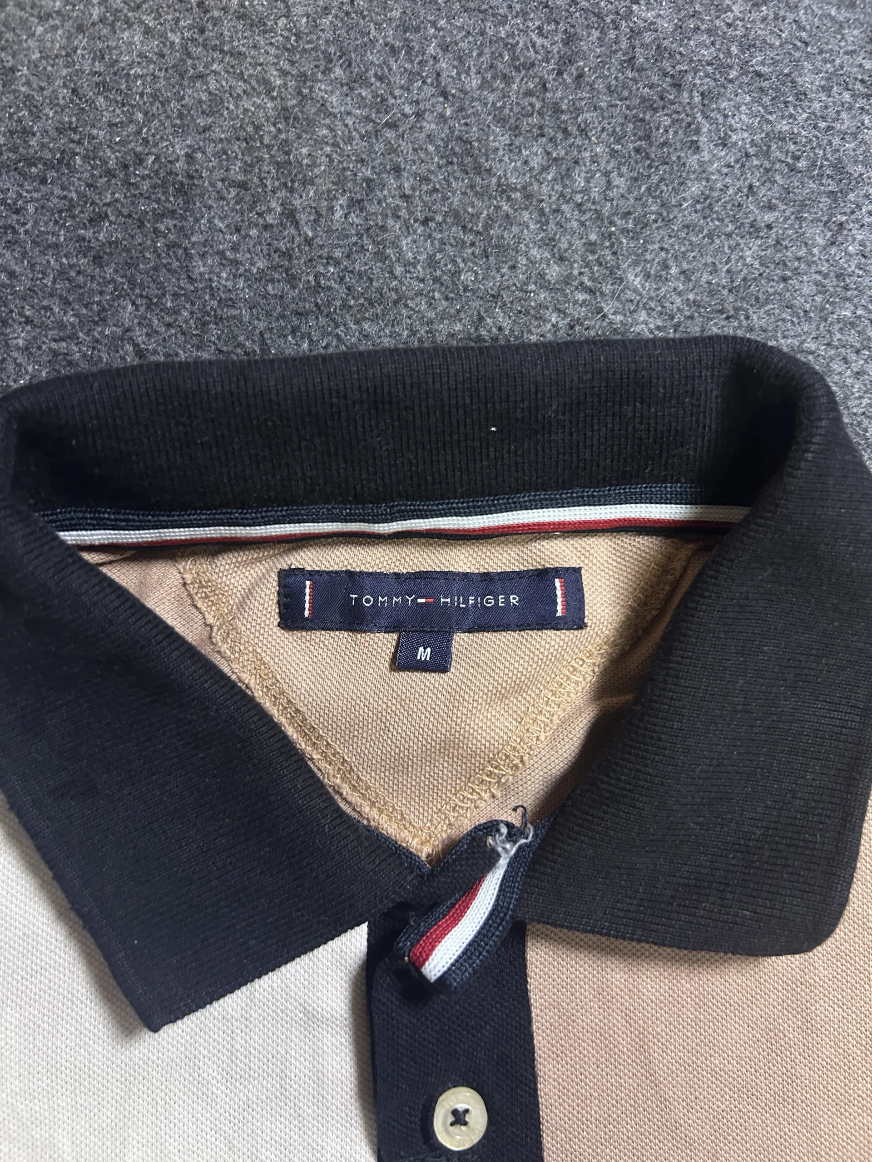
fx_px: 873
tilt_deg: -52.7
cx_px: 436
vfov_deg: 67.3
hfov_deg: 53.1
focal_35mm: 26
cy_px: 581
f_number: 1.5
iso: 320
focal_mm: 5.7
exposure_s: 1/50
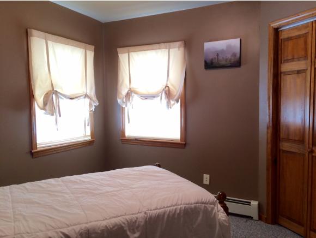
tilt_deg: -3.2
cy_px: 119
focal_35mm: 29
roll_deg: +1.9
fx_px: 265
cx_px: 158
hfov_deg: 61.6
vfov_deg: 48.3
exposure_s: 1/30
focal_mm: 4.15
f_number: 2.2
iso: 100
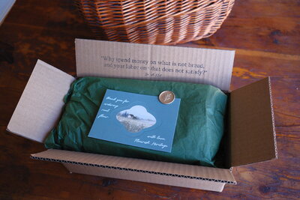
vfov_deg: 37.9
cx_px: 150
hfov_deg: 54.4
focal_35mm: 35
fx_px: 292
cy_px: 100
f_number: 2.8
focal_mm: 23
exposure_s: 1/500
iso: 1250
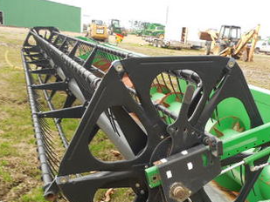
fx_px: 343
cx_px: 184
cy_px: 149
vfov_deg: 32.3
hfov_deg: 42.2
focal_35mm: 44
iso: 125
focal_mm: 4.5
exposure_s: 1/160
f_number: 3.3
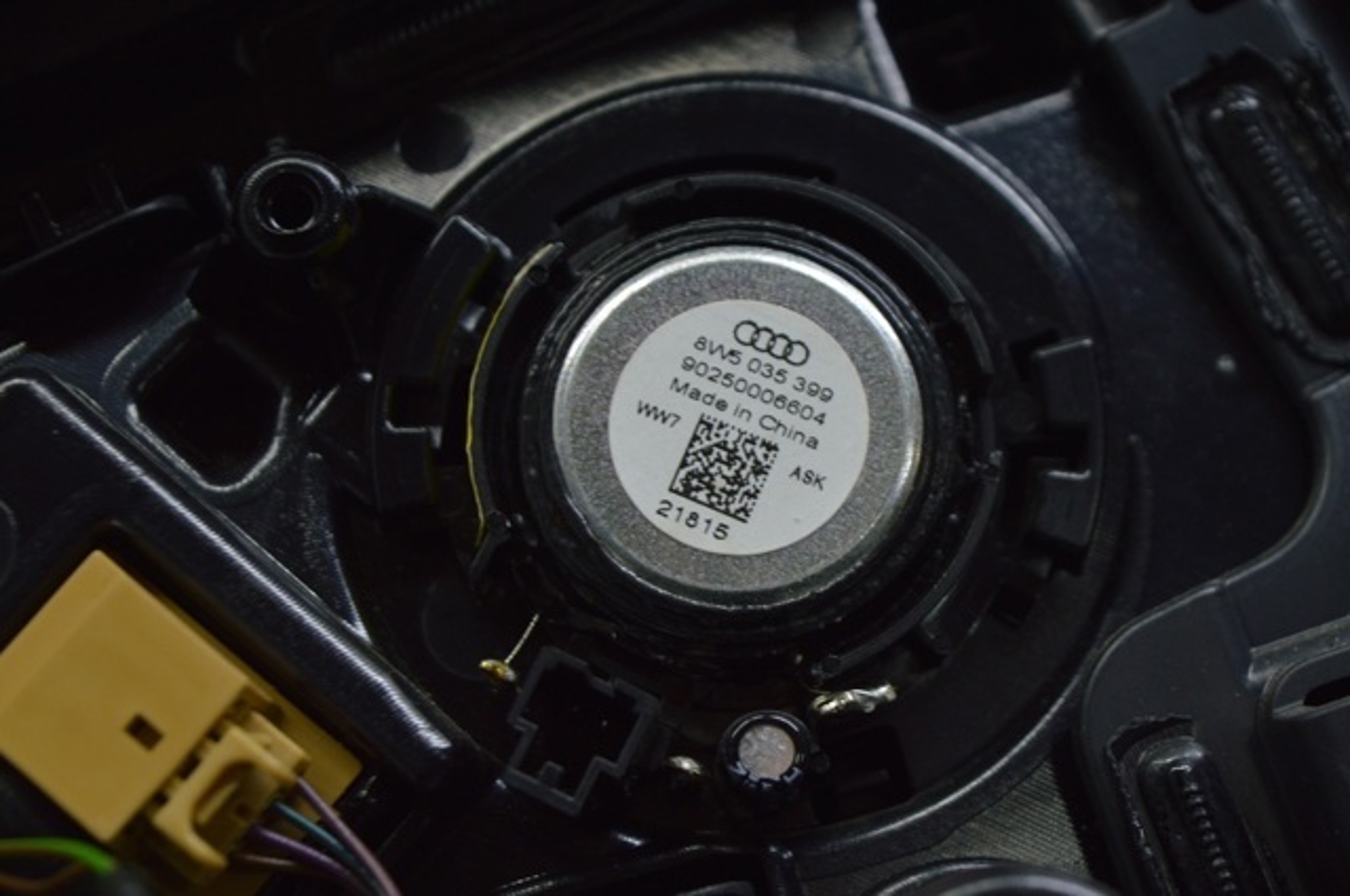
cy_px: 448
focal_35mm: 82
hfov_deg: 24.6
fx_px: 3090
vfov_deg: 16.5
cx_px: 675
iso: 400
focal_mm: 55
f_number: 5.6
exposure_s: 1/40
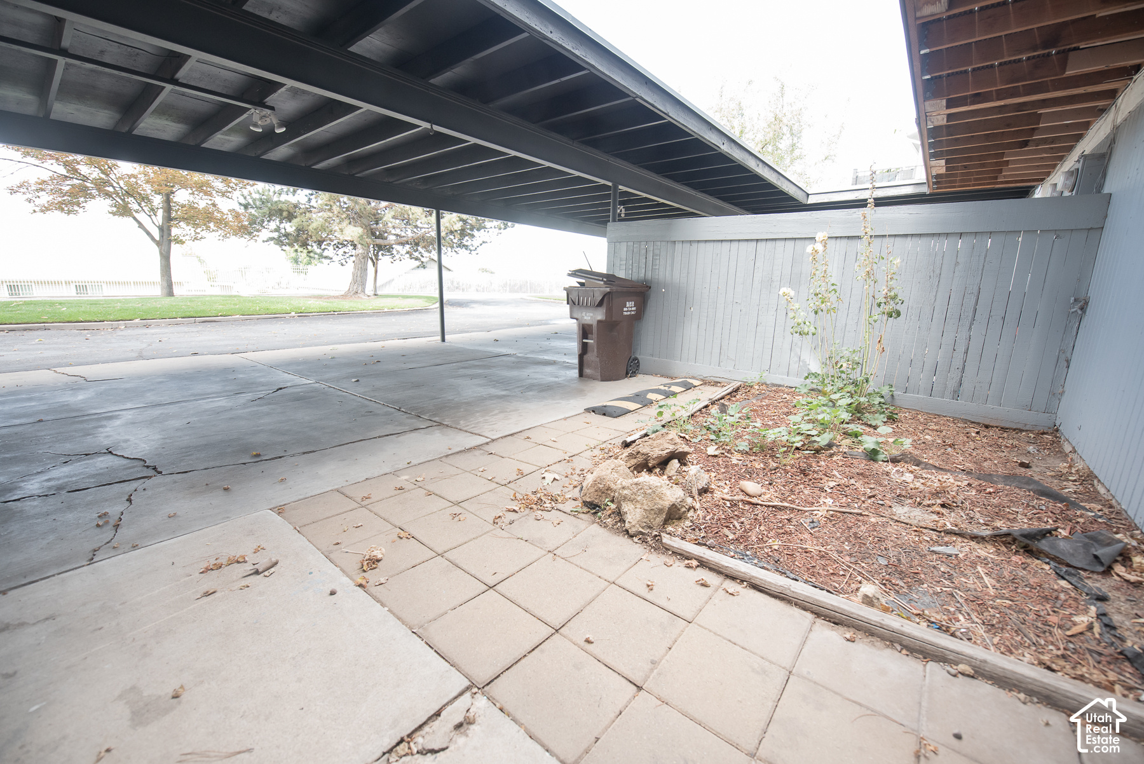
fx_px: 445
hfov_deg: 104.2
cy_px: 382
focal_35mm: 14
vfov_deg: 81.3
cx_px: 572
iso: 1000
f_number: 3.5
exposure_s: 1/250
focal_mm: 14
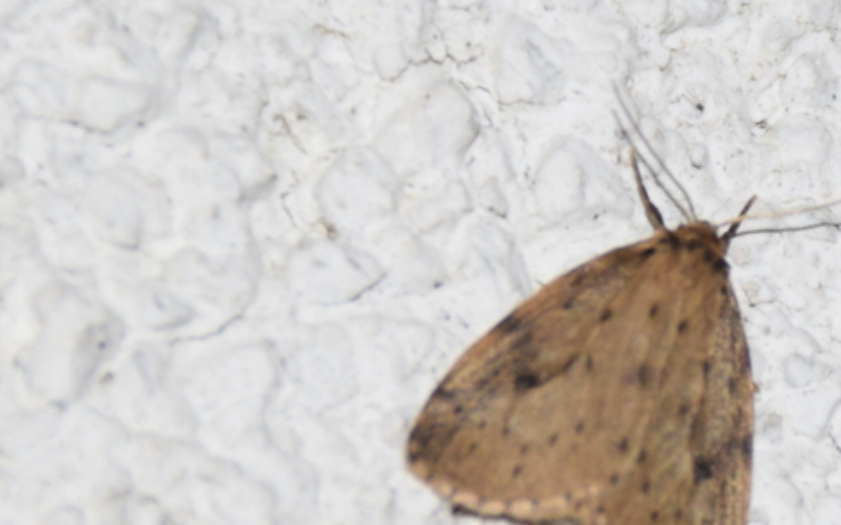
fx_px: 8019
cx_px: 602
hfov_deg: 6.0
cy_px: 508
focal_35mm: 350
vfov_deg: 3.7
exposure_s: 1/60
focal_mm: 116
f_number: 7.1
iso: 320
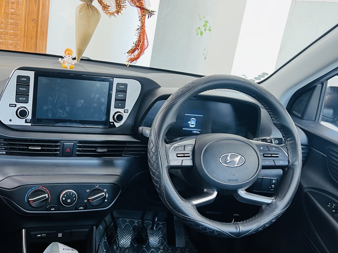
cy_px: 138
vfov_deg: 34.3
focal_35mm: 42
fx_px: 410
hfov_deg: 44.3
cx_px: 118
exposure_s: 1/60
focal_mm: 5.7
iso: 160
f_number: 1.5
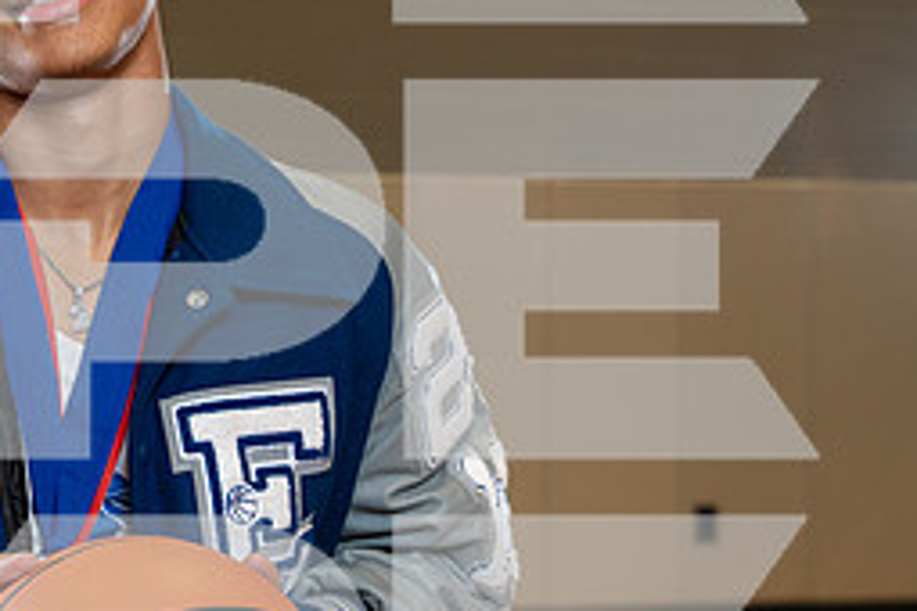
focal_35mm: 82
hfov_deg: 23.2
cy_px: 271
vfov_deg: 16.6
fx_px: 2089
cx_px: -97
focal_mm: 36
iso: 400
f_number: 4
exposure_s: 1/125
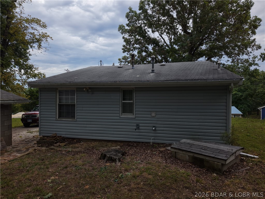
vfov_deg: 56.8
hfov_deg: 71.6
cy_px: 100
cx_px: 132
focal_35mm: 24
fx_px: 184
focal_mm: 8.67
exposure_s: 1/20
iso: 190
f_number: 1.8
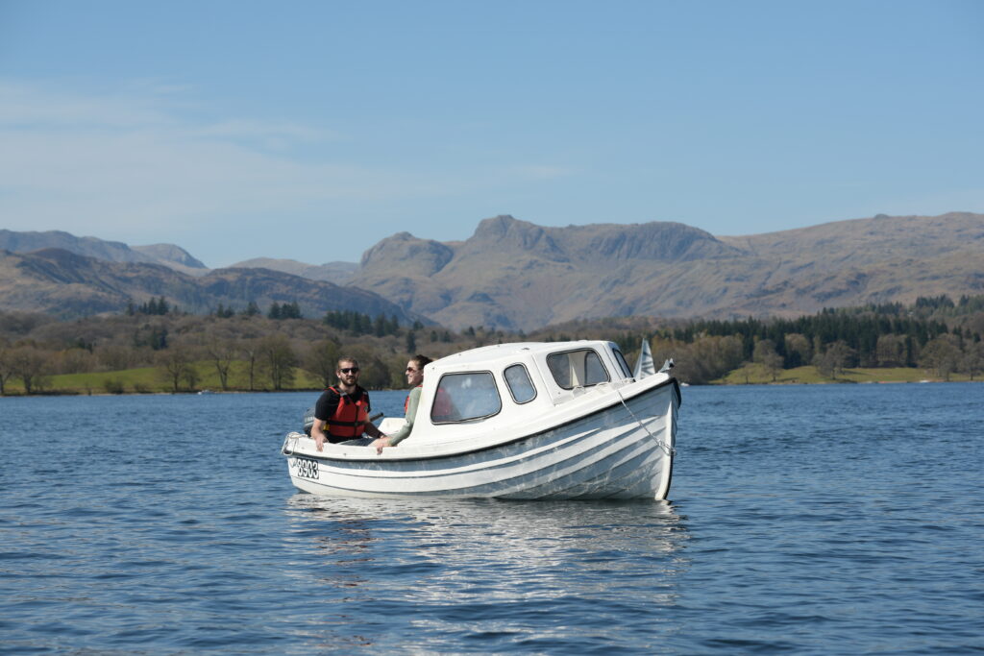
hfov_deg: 18.6
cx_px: 492
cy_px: 328
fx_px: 3007
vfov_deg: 12.5
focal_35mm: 110
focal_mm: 110
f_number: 8
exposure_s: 1/500
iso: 125
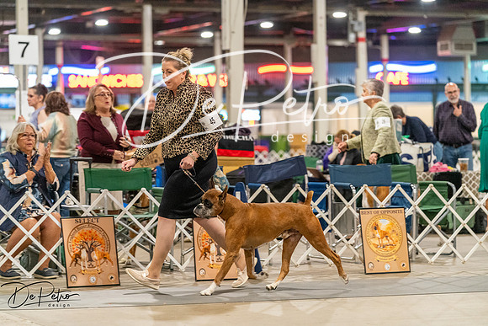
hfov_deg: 15.8
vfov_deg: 10.6
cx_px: 244
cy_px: 163
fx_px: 1763
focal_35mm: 130
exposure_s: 1/250
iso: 6400
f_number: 3.5
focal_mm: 130
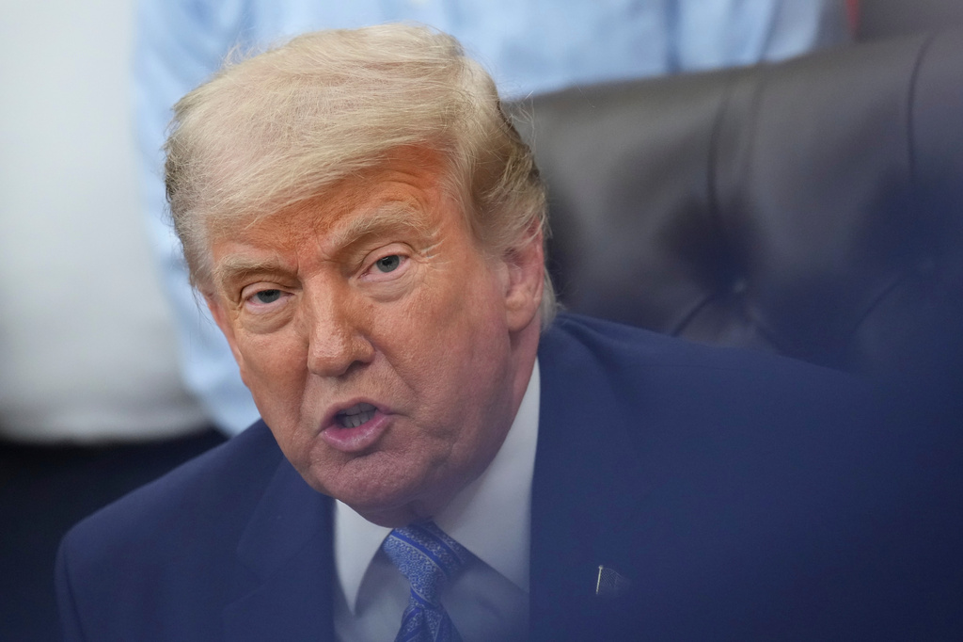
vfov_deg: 4.6
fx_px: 8022
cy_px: 321
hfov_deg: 6.9
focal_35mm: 300
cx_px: 482
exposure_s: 1/250
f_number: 2.8
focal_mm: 200
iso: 3200
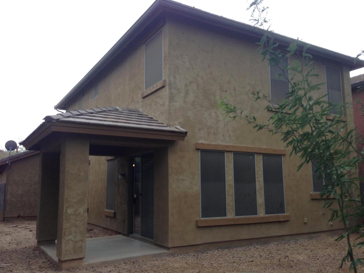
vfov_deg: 42.9
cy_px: 136
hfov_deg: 55.4
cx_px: 182
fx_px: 347
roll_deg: -1.0
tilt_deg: +8.1
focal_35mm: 33
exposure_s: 1/274
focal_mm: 4.12
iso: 50
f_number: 2.4
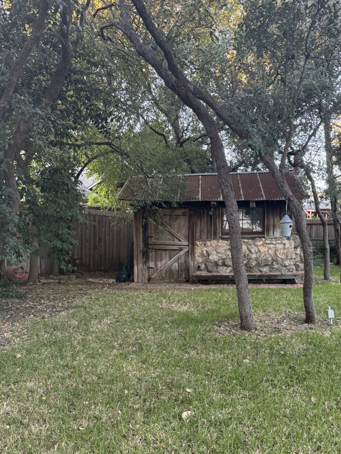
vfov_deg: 56.1
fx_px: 420
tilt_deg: -5.0
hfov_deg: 44.0
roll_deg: +1.4
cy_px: 285
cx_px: 202
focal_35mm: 32
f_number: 1.78
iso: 200
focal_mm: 6.76
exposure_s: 1/71
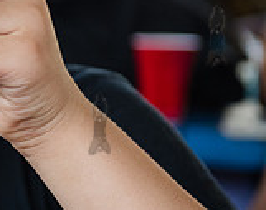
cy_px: 33
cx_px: -200
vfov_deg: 6.7
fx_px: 1793
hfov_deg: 8.2
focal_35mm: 229
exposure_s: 1/320
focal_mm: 58
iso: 500
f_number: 3.2
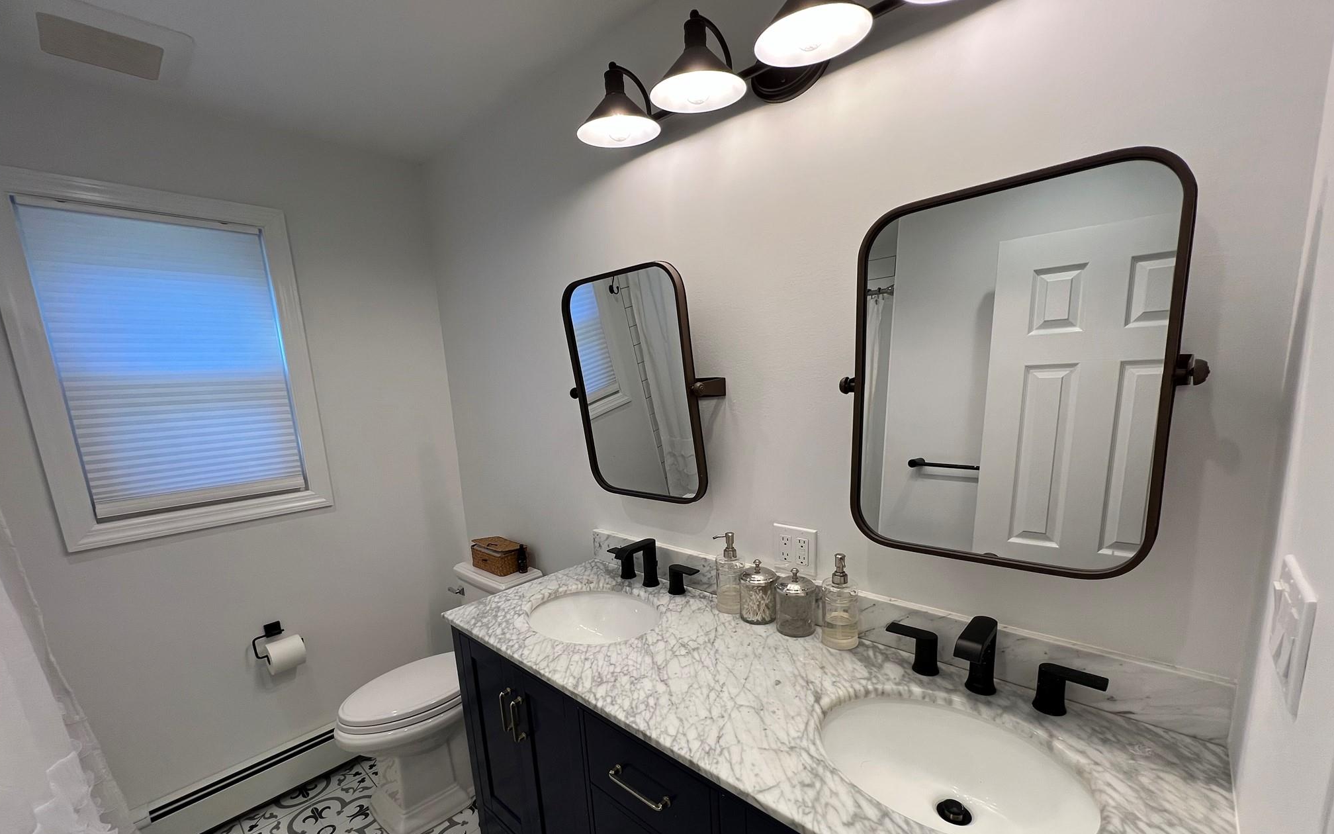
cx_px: 668
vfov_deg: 78.0
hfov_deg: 105.3
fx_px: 509
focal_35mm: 14
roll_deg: +2.9
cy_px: 487
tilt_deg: -13.1
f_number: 1.8
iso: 50
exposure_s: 1/120
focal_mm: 1.57
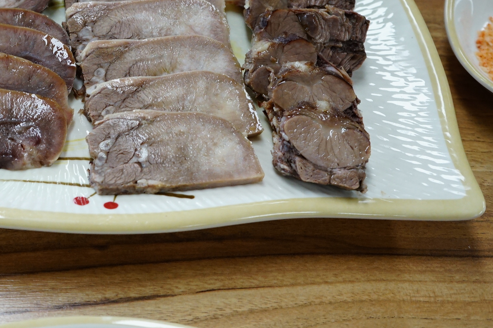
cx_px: 64
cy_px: 21
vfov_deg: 20.1
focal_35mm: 66
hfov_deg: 29.5
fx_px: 903
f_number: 5
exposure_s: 1/250
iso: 1250
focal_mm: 33
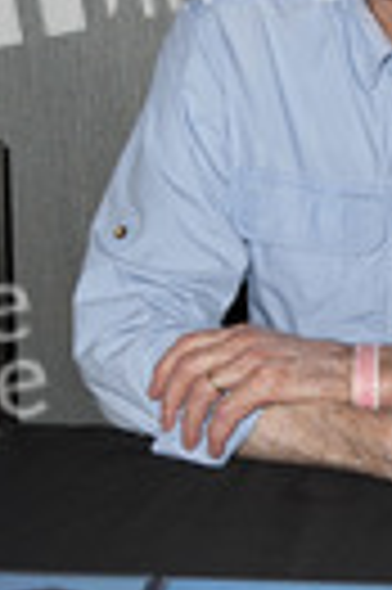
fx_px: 1556
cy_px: 167
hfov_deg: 14.3
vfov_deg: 21.3
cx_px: 309
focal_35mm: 95
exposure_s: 1/400
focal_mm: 31
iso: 400
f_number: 4.5
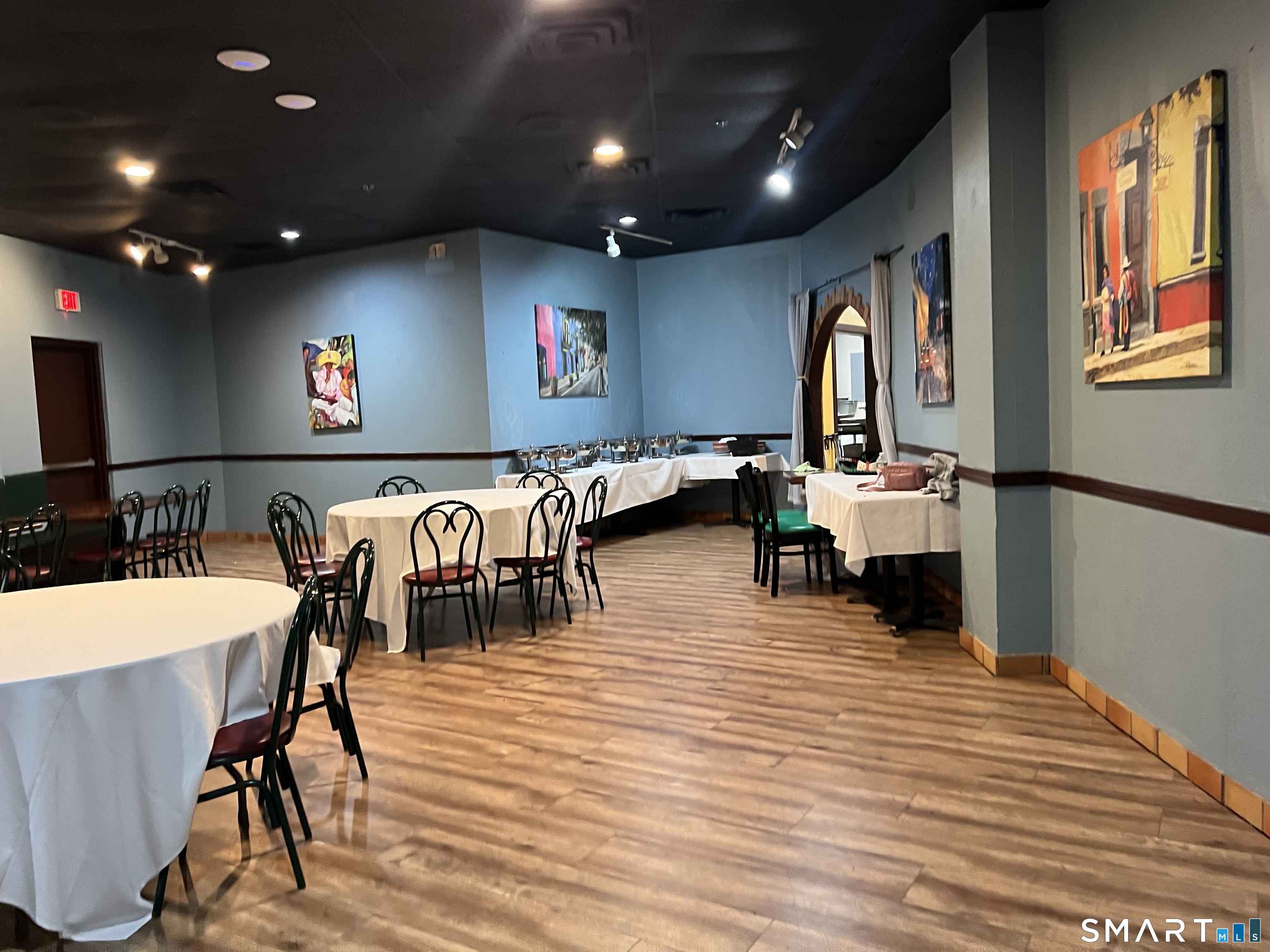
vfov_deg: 53.1
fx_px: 954
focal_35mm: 26
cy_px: 476
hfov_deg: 67.3
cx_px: 635
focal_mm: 5.7
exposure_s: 1/40
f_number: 1.5
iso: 400
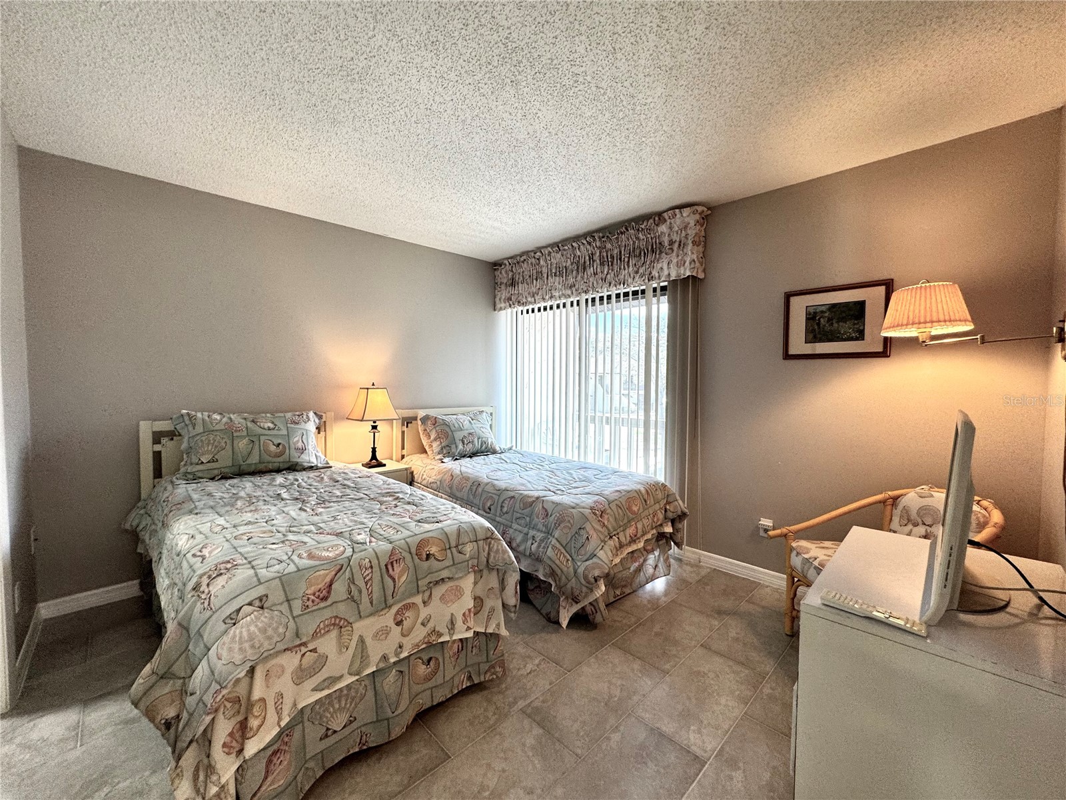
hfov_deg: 102.1
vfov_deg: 85.7
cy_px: 400
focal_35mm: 14
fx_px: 431
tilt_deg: -3.6
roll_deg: -0.3
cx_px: 533
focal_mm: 2.22
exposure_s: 1/120
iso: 125
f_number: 2.2
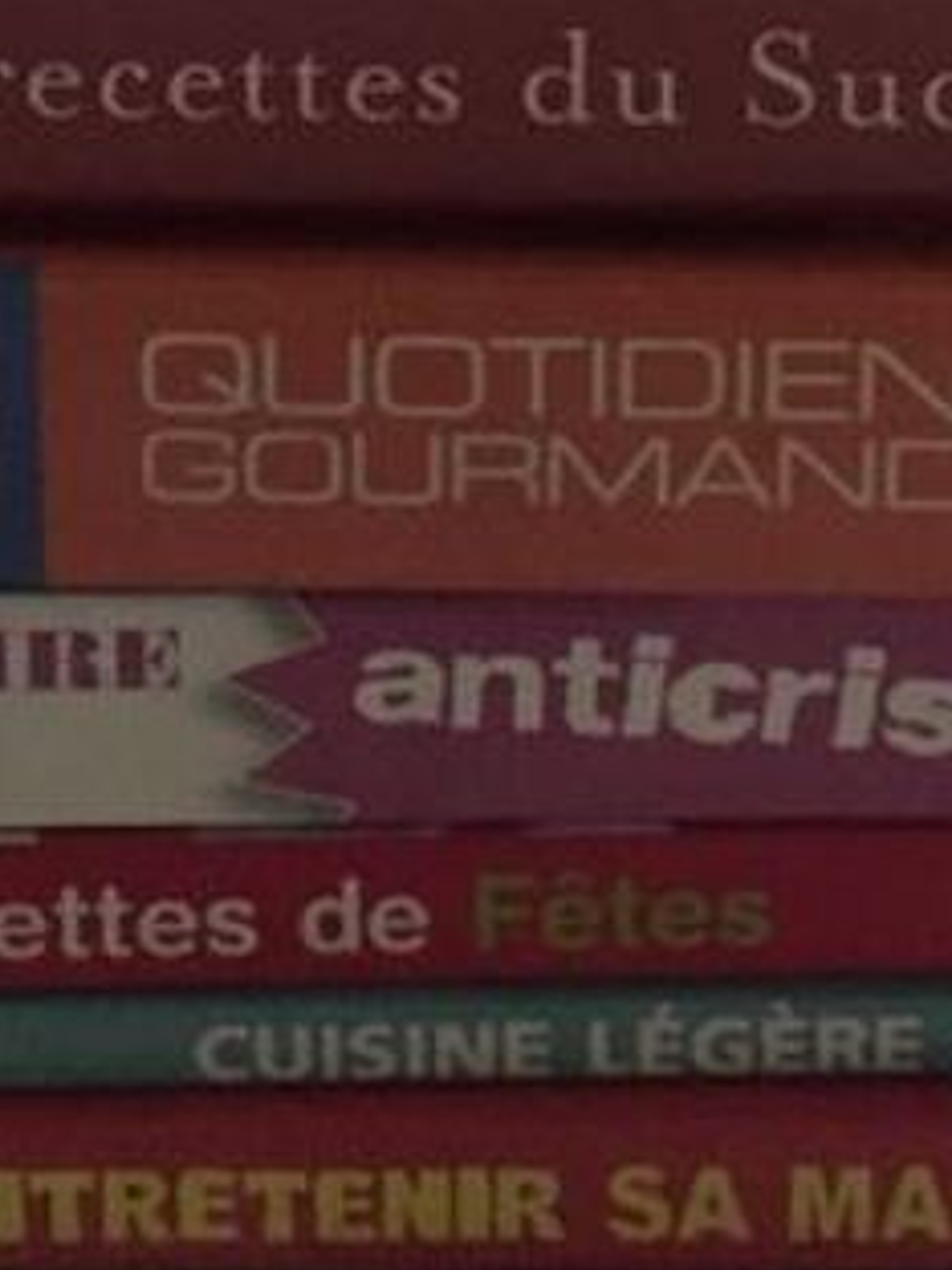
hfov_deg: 11.9
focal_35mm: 124
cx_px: 386
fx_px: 4547
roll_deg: +0.8
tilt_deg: -20.2
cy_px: -271
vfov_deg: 15.3
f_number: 2.2
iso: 500
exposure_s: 1/17
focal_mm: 4.15
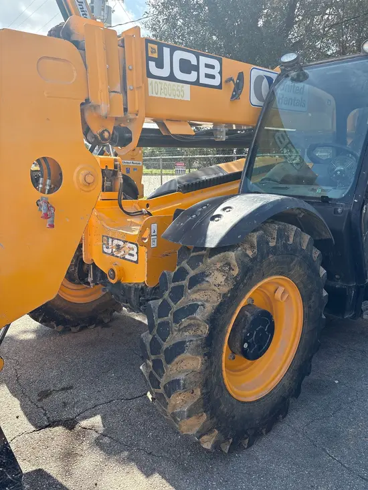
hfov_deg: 53.1
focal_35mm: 26
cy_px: 245
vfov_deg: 67.3
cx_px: 184
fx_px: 368
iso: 64
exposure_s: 1/1451
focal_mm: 5.96
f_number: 1.6
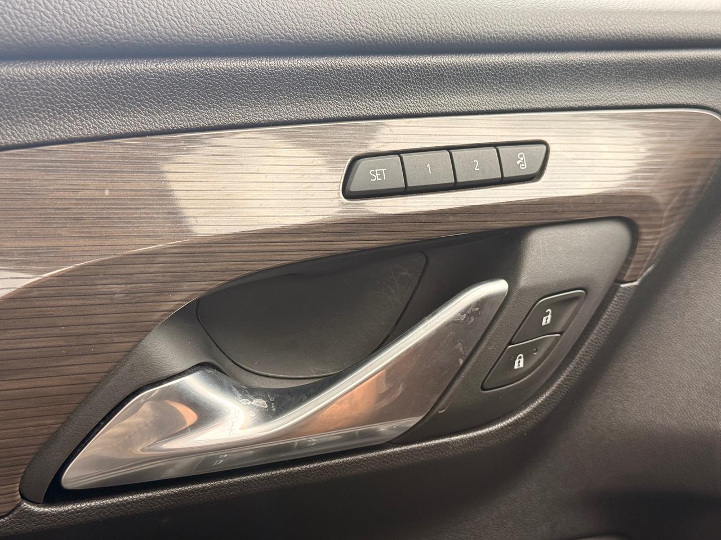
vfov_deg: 30.3
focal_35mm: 48
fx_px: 1000
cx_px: 360
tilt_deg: -6.2
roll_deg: +0.9
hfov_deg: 39.7
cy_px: 270
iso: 64
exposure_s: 1/260
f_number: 1.78
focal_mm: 6.76
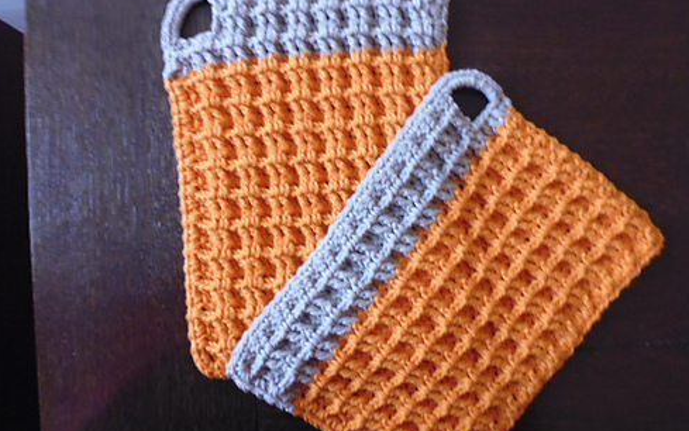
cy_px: 196
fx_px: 488
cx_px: 345
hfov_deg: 70.4
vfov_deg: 47.6
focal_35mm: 26
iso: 400
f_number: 2.8
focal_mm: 4.3
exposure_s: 1/5
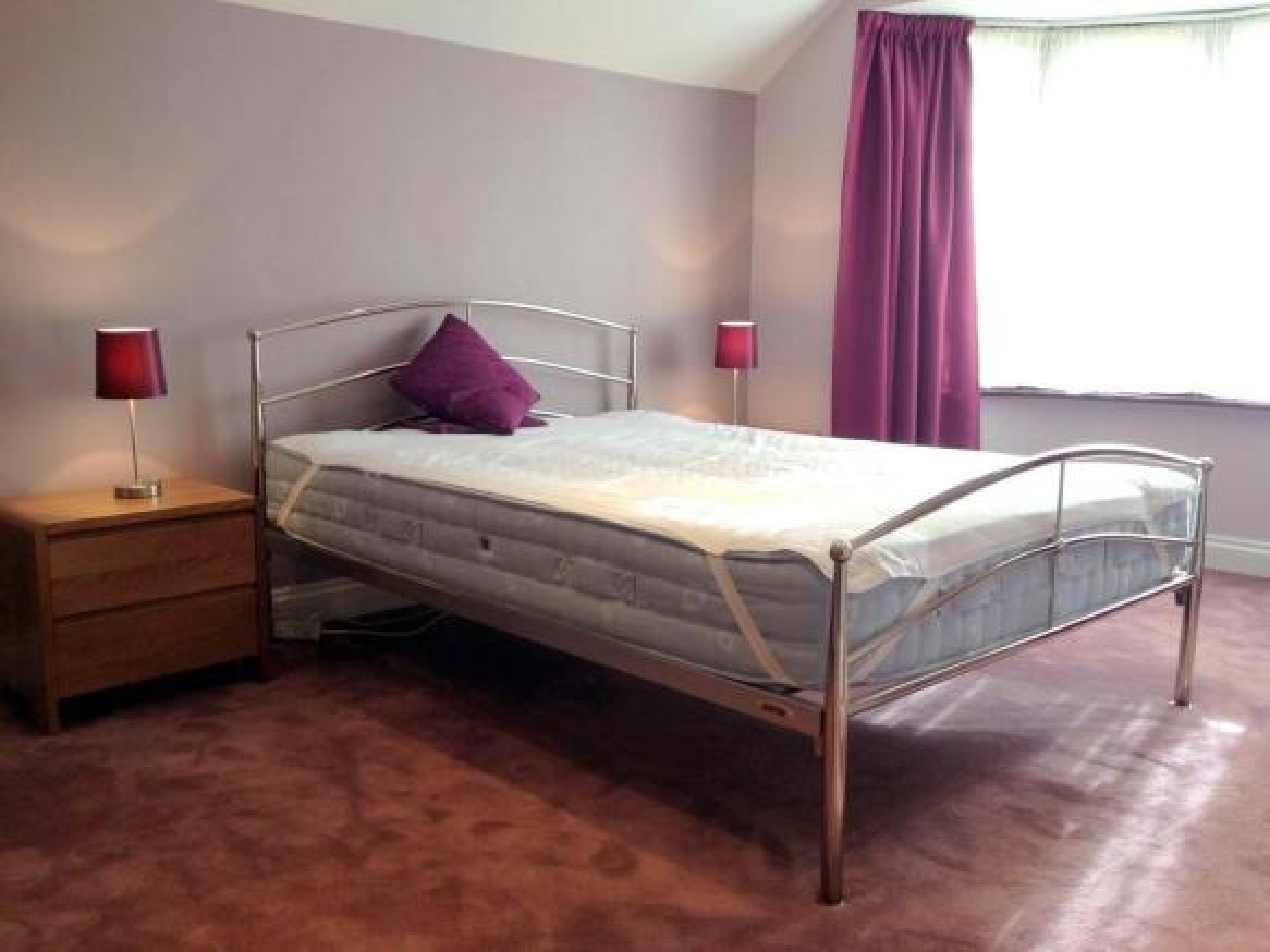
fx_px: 1284
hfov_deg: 52.6
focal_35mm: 35
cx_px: 635
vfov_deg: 40.7
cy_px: 476
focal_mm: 4.28
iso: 64
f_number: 2.4
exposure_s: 1/40
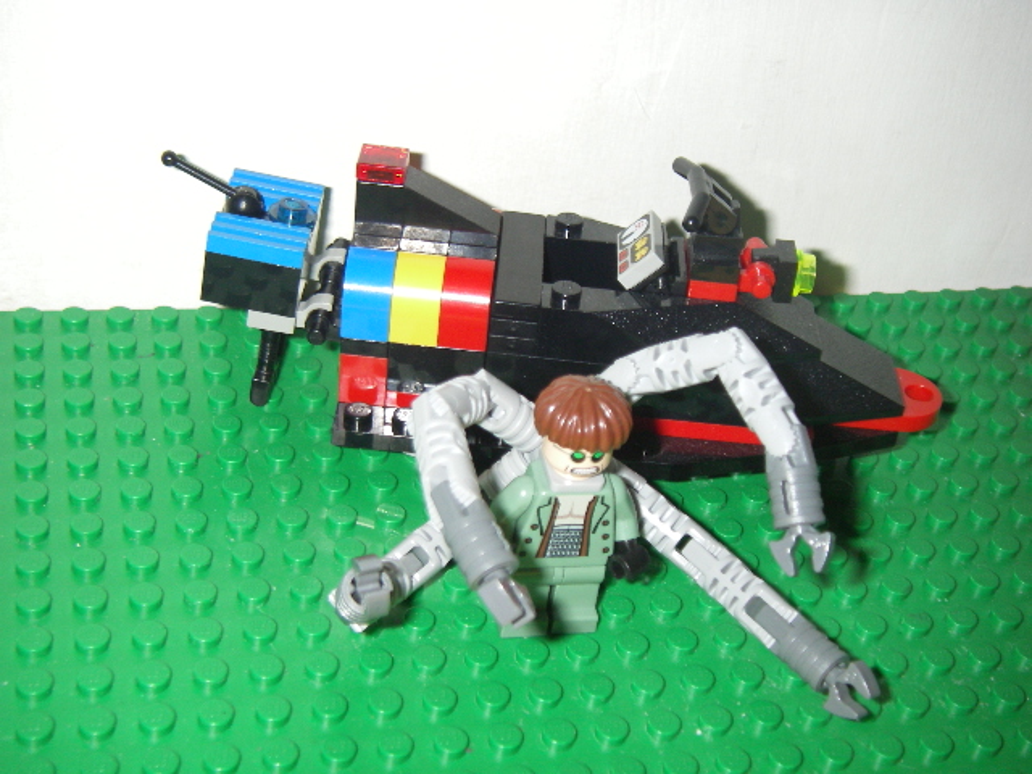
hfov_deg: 34.9
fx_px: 1640
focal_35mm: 55
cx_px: 516
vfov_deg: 26.6
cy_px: 387
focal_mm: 9.2
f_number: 3.6
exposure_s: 1/50
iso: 160
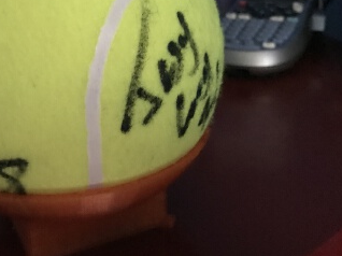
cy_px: 79
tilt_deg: -19.4
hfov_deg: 40.0
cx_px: 118
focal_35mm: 47
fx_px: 464
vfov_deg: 30.5
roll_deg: +3.4
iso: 100
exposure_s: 1/4
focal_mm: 3.99
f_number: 1.8
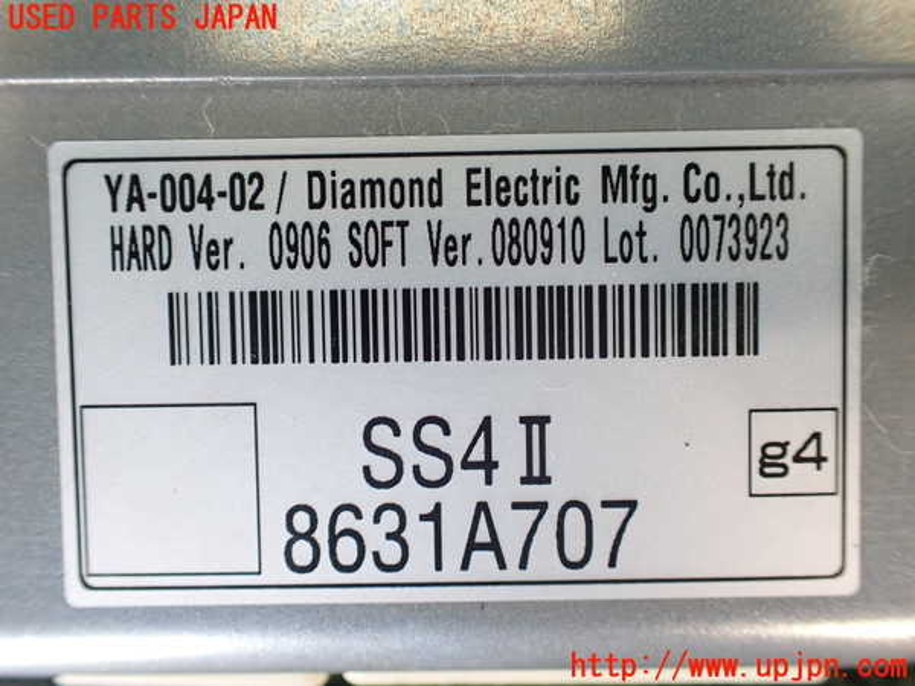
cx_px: 458
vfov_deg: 46.8
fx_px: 793
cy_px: 343
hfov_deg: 60.0
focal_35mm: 30
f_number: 2.3
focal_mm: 5.4
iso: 250
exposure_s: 1/125
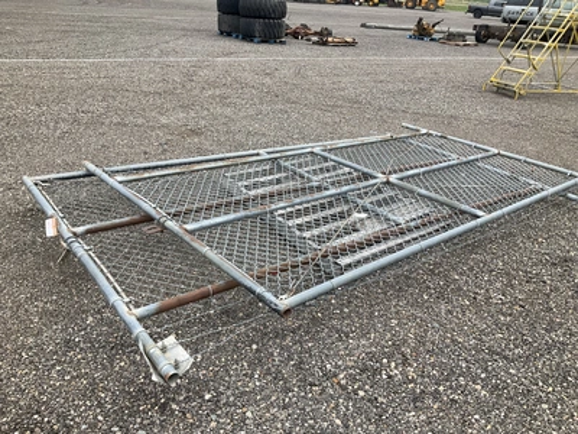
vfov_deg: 48.2
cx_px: 289
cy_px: 217
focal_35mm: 29
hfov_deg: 61.7
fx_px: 484
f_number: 1.8
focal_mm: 3
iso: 25
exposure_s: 1/912
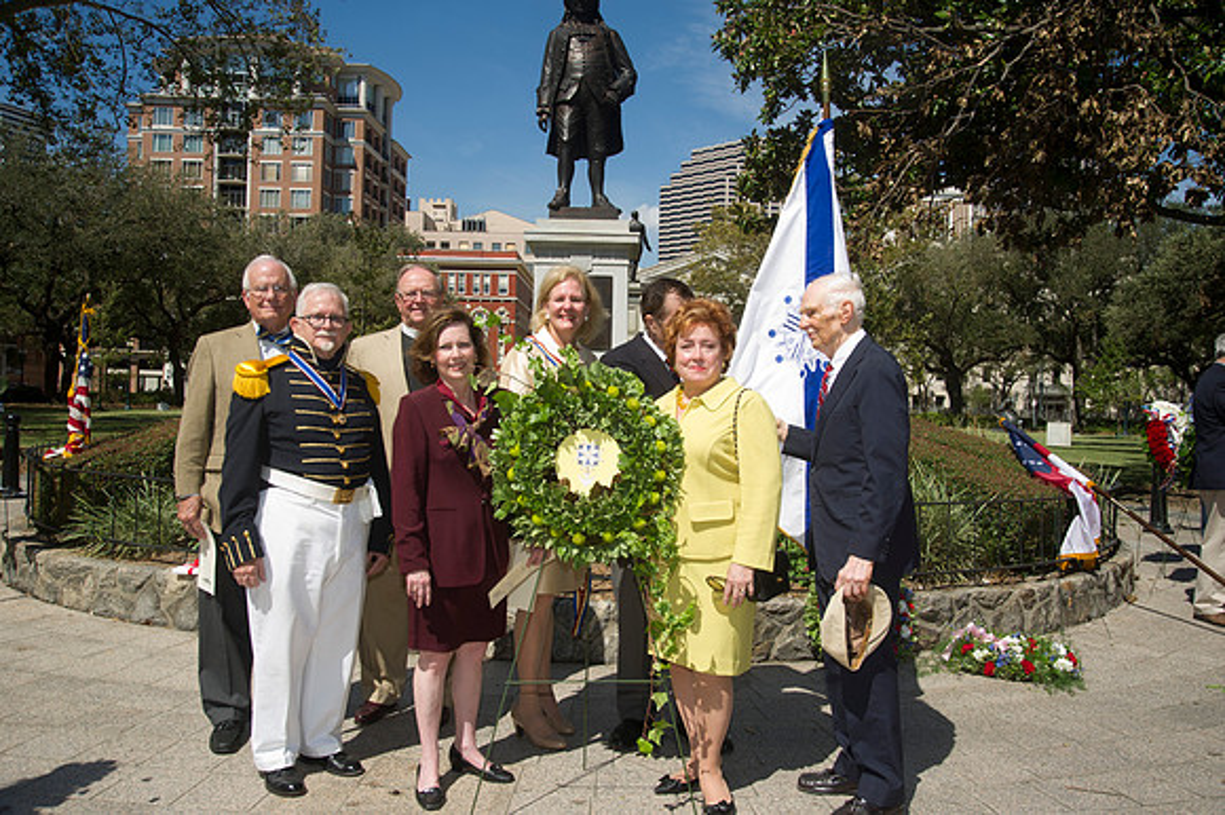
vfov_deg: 43.6
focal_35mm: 30
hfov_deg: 62.0
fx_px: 1020
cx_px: 612
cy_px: 408
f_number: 9
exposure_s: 1/250
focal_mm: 30
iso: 200
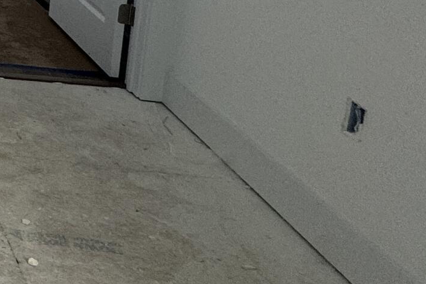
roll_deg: +0.8
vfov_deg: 19.4
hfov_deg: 20.0
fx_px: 734
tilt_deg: -9.2
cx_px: -391
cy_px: -126
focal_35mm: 62
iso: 100
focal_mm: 2.22
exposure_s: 1/99
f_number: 2.2
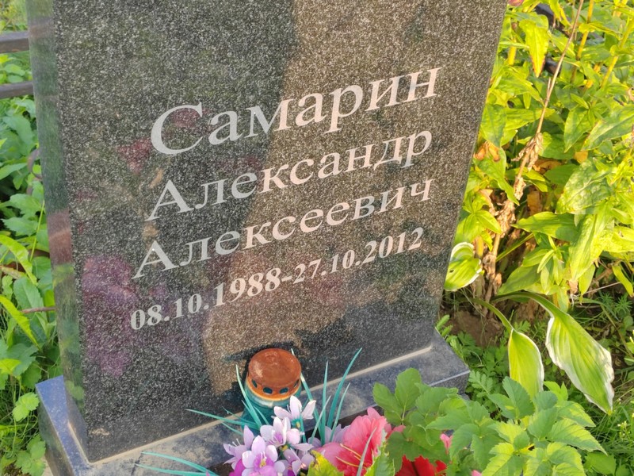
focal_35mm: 58
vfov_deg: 25.2
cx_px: 317
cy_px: 238
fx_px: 1062
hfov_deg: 33.2
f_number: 1.9
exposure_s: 1/100
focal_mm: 5.52
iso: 100
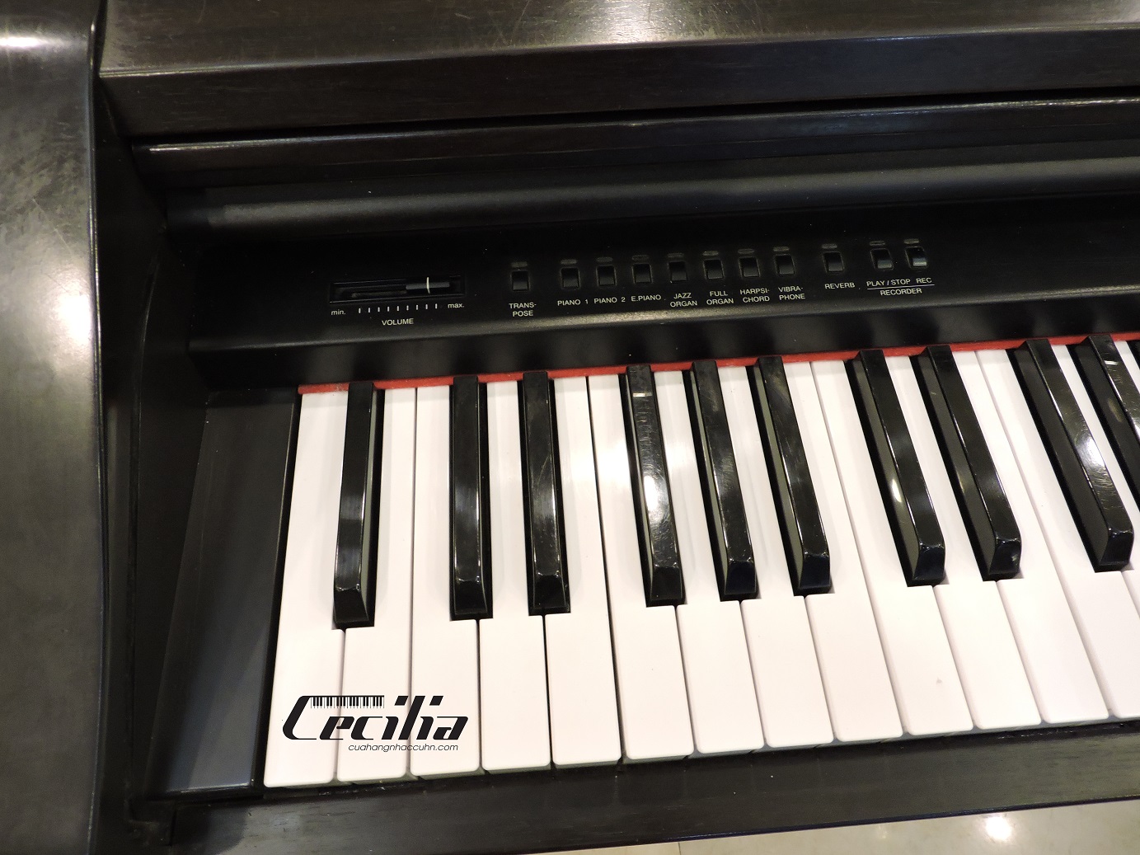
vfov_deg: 56.8
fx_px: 790
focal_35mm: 24
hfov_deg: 71.6
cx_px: 570
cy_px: 428
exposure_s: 1/15
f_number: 3
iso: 400
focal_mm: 4.3
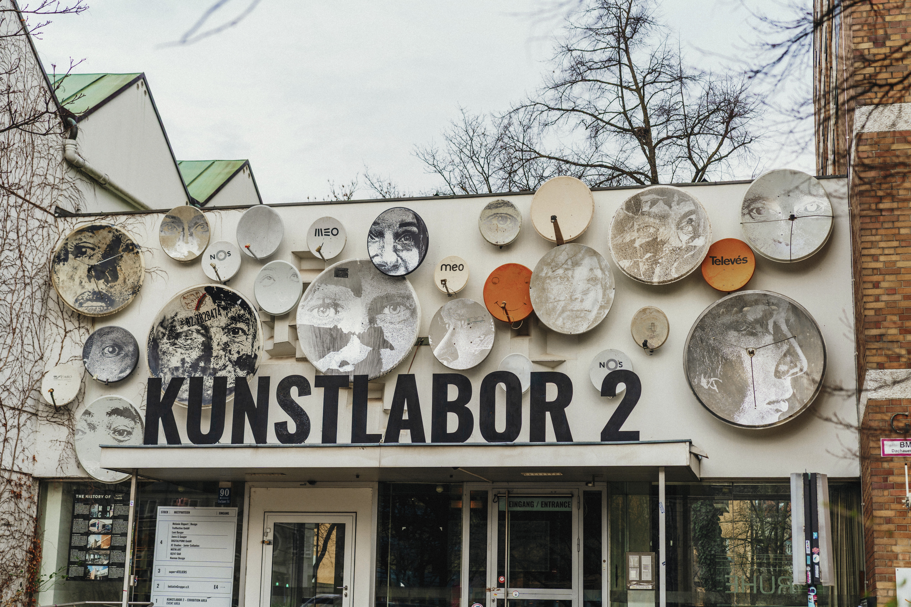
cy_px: 304
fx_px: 1392
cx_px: 456
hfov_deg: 36.2
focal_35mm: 55
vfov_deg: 24.6
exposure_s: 1/640
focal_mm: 55
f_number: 2.8
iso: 100
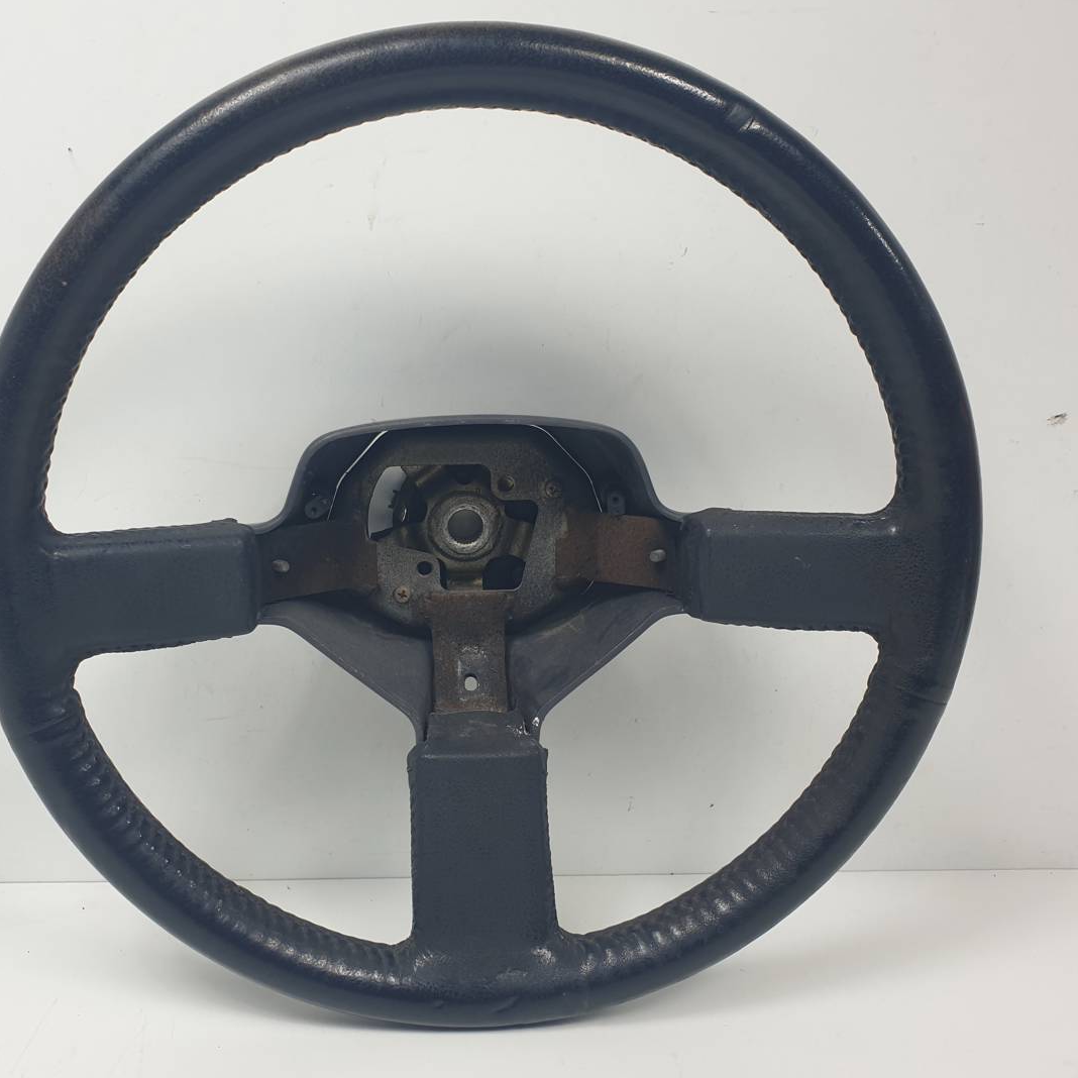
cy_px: 542
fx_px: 1092
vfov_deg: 52.5
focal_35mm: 31
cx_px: 449
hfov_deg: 52.3
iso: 50
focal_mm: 4.3
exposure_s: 1/181
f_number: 2.4
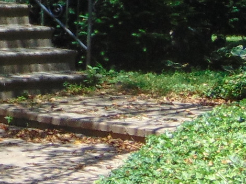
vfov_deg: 6.4
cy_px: -135
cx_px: -294
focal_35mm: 229
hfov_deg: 8.1
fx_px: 1627
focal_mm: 6.3
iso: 80
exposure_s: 1/500
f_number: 3.2
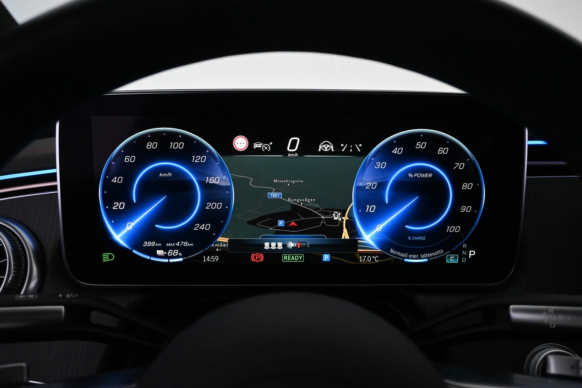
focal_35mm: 28
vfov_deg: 46.8
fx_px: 449
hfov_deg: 65.9
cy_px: 194
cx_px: 291
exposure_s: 1/200
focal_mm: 18.5
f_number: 4.5
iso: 6400
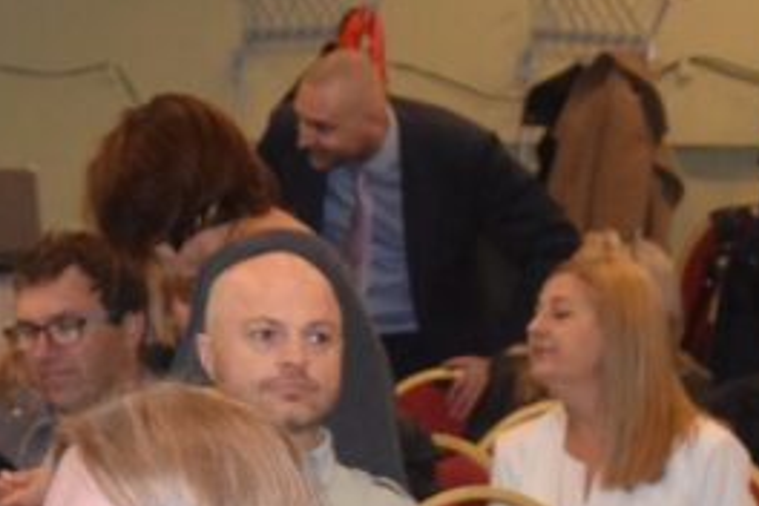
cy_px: 540
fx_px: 4142
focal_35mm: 196
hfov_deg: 10.2
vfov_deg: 7.0
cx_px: -259
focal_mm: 45
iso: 3200
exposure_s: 1/60
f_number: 4.8
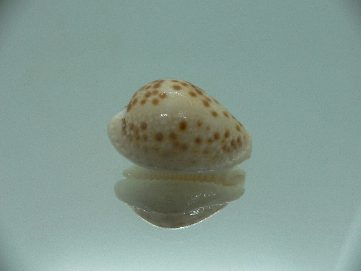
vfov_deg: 40.7
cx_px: 180
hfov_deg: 52.6
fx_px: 365
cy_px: 136
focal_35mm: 35
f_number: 2.8
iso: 80
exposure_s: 1/60
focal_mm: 4.6
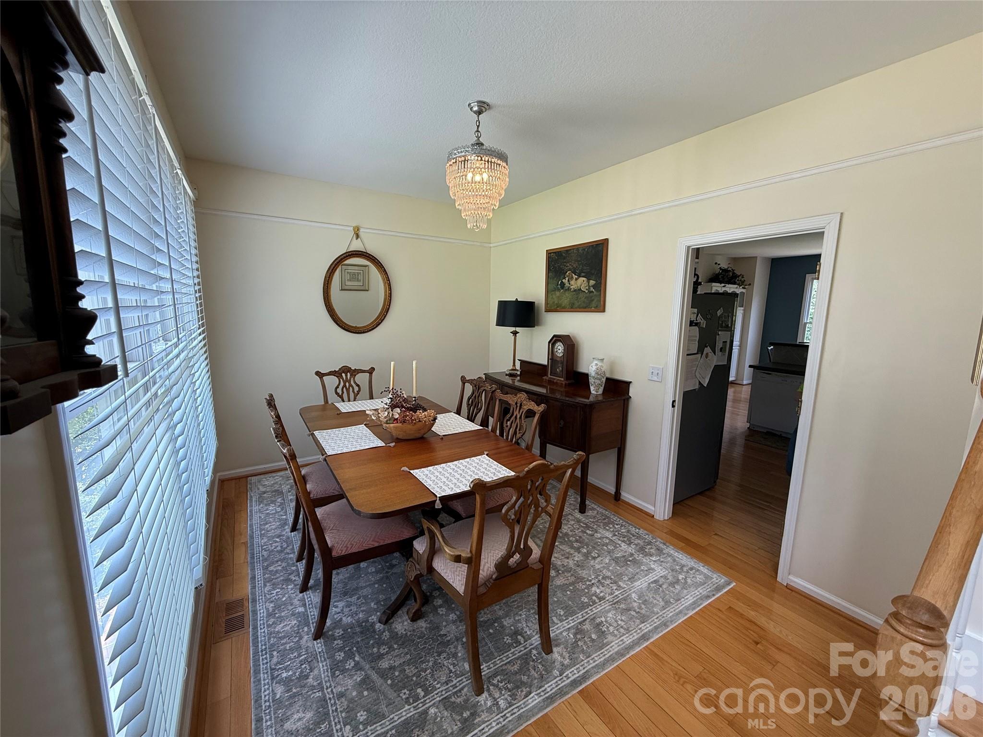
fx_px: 398
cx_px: 492
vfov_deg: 85.7
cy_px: 368
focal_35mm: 14
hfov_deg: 102.1
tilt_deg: -8.4
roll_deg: -1.3
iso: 125
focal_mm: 2.22
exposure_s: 1/120
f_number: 2.2
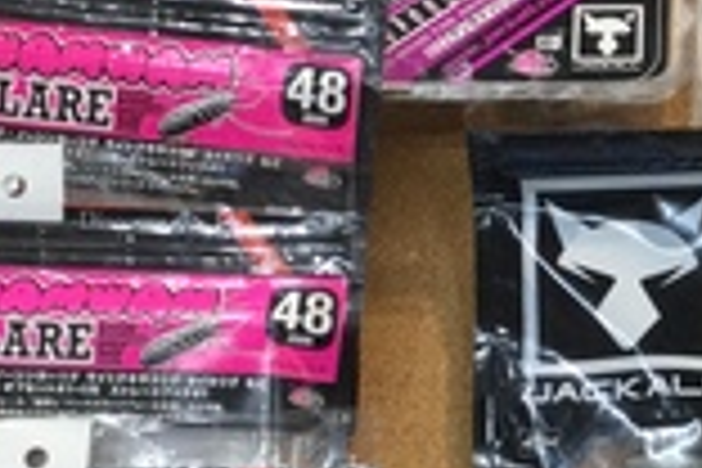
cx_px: 932
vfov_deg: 10.9
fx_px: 2418
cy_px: 495
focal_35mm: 124
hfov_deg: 15.6
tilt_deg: -69.7
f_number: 2.4
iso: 32
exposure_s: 1/40
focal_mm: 3.3
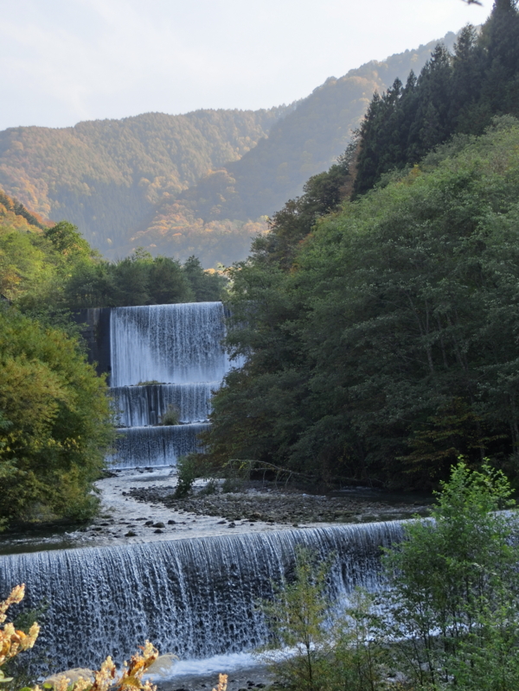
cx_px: 260
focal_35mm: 70
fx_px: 1399
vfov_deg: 27.8
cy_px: 346
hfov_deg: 21.0
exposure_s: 1/160
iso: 80
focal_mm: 12.4
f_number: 5.2
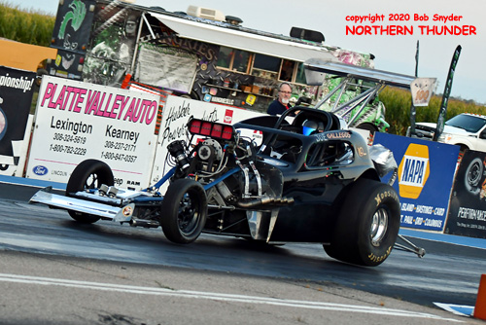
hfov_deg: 16.6
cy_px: 162
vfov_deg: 11.2
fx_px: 1661
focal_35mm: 123
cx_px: 243
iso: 320
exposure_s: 1/800
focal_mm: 82
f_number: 2.8
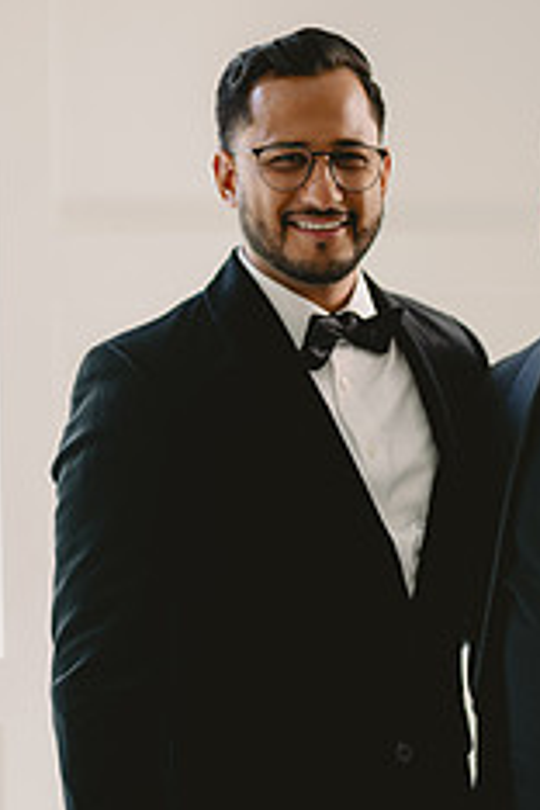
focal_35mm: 96
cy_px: 523
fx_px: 2160
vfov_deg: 21.2
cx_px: 511
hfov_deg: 14.1
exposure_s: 1/320
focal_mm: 50
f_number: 2
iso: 250
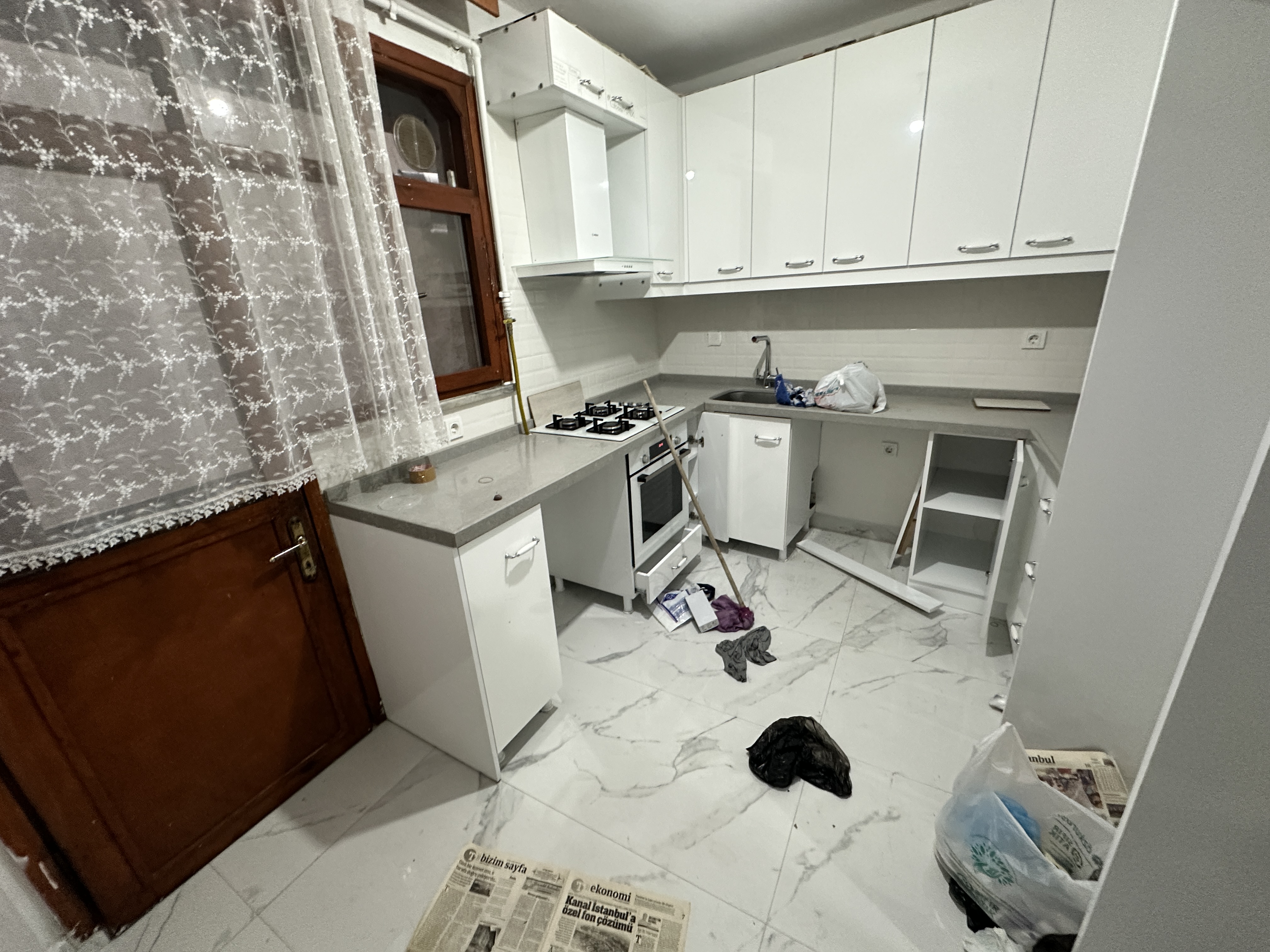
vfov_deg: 85.7
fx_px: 514
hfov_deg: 102.1
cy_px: 476
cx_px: 635
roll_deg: +3.4
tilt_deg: -19.8
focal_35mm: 14
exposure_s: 1/50
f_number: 2.2
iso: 400
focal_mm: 2.22
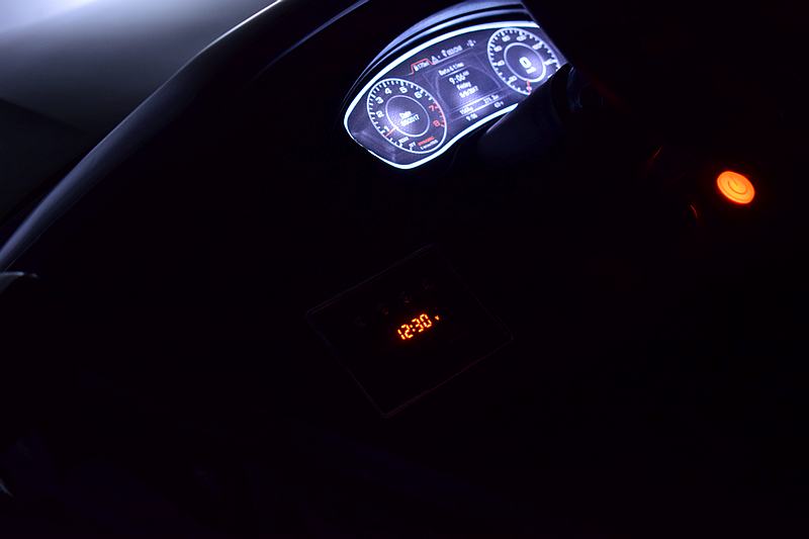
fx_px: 1685
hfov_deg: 27.0
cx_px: 404
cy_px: 270
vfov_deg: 18.2
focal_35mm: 75
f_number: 8
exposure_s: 1/6
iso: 500
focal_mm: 50
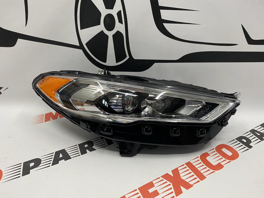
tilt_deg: -24.1
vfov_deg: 53.1
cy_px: 99
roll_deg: -0.8
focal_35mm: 26
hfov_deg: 67.3
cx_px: 132
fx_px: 198
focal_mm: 4.25
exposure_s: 1/86
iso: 125
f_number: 1.8
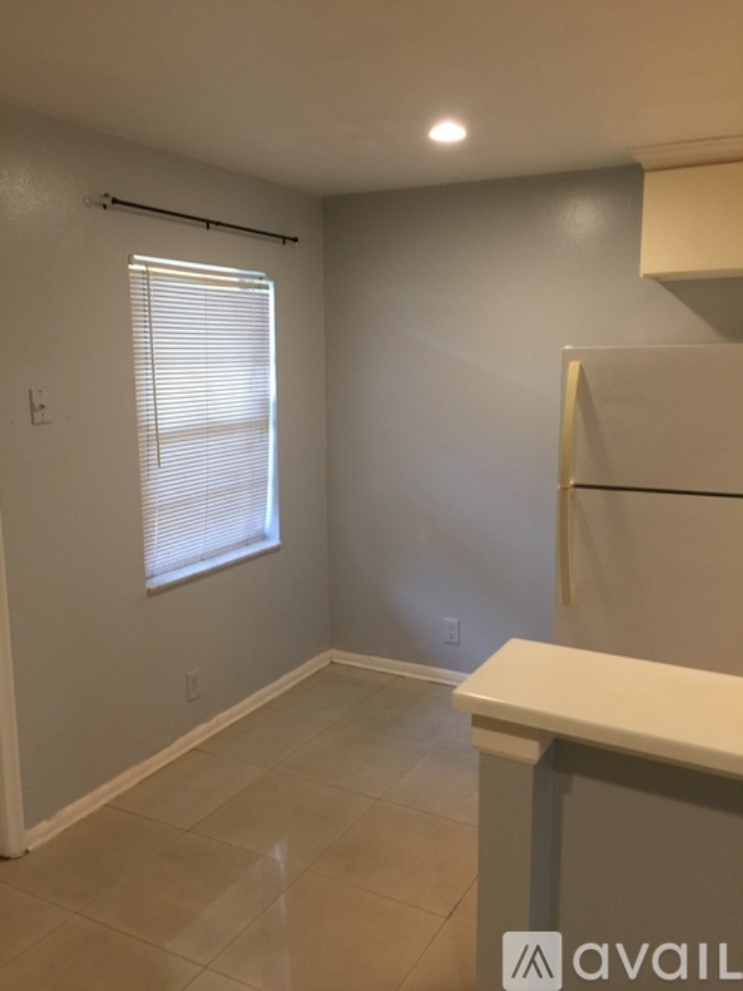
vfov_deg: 61.7
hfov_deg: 48.2
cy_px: 496
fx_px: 830
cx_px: 372
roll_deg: +1.1
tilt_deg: -7.4
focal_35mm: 29
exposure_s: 1/15
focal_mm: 4.15
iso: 64
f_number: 2.2
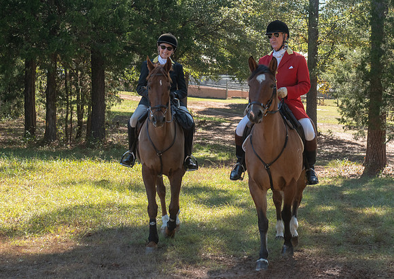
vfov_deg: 16.7
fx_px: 947
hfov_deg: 23.5
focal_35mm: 85
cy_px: 121
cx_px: 237
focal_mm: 48
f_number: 4
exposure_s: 1/200
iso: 400
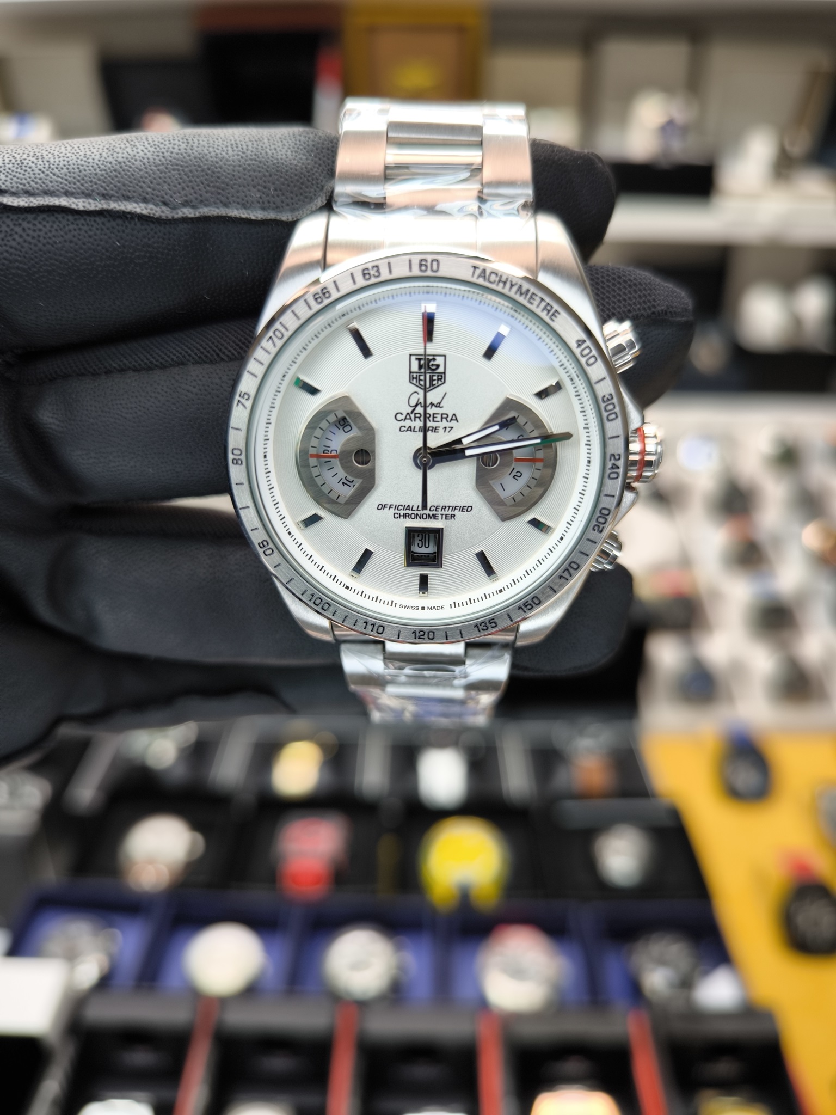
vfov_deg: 71.6
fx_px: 773
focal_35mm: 24
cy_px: 558
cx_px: 418
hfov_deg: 56.8
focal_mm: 6.92
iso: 50
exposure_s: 1/164
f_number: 1.9
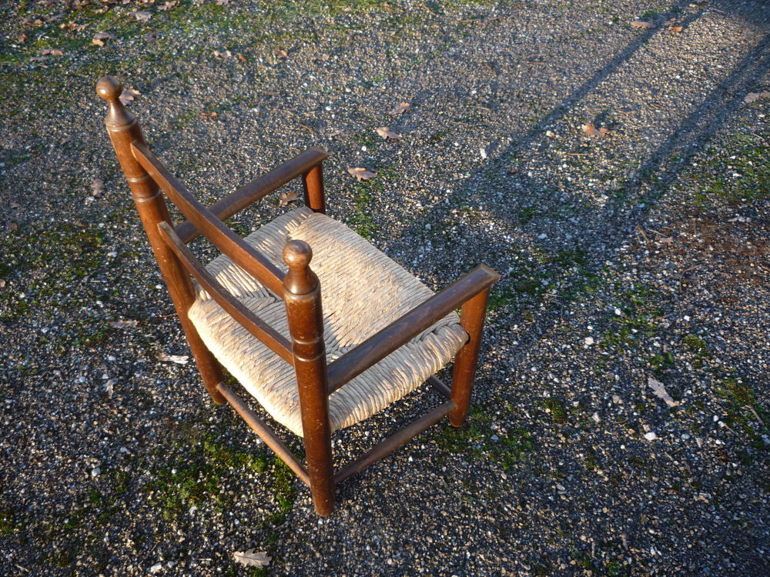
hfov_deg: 60.0
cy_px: 288
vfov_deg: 46.8
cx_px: 385
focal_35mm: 30
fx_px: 667
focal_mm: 5.2
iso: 100
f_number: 3.3
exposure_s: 1/100
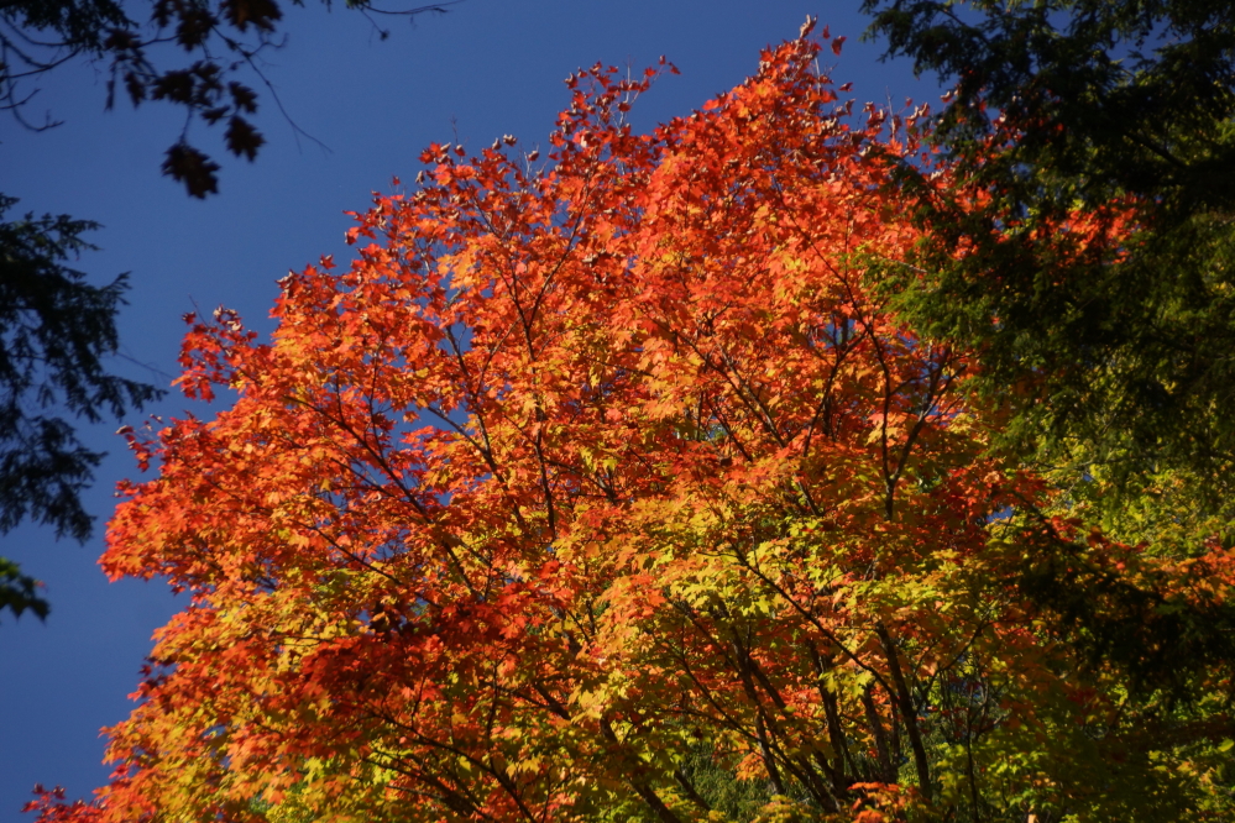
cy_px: 412
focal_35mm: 202
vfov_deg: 6.8
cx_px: 618
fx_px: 6946
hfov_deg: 10.2
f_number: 5.6
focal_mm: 135
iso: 200
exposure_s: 1/250
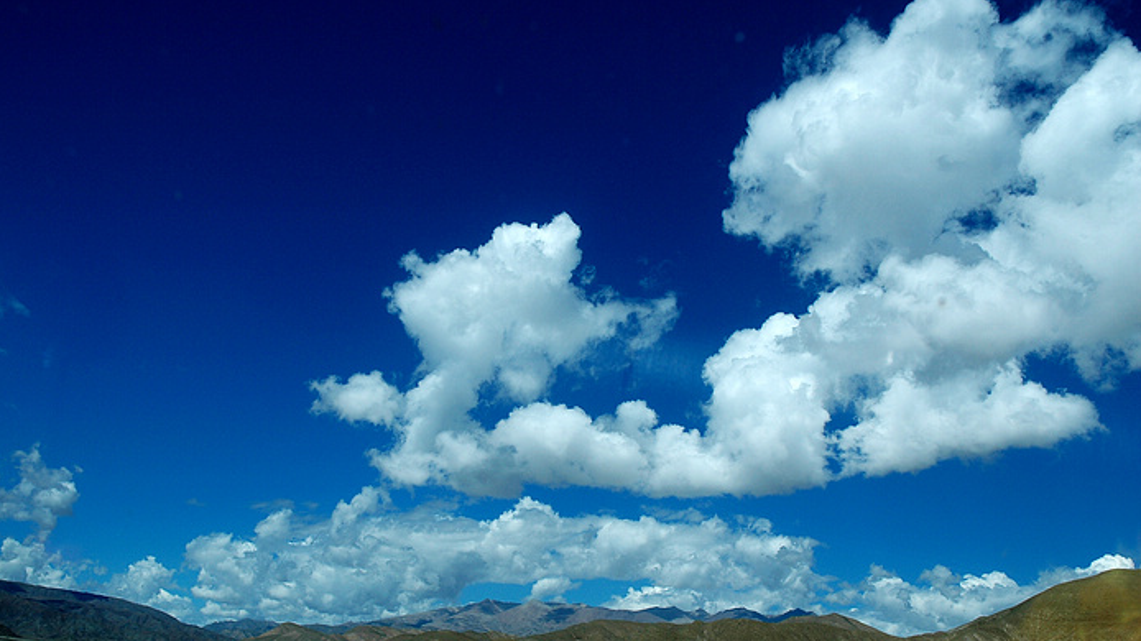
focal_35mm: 38
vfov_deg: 31.1
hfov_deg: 52.8
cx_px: 569
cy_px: 366
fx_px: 1149
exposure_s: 1/1250
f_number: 8
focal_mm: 24
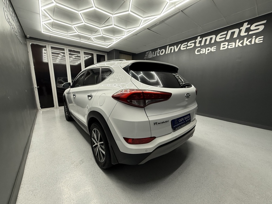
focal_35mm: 14
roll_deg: -0.3
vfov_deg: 85.7
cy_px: 102
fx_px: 110
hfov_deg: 102.1
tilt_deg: -10.1
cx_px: 136
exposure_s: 1/100
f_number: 2.2
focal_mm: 2.22
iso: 200
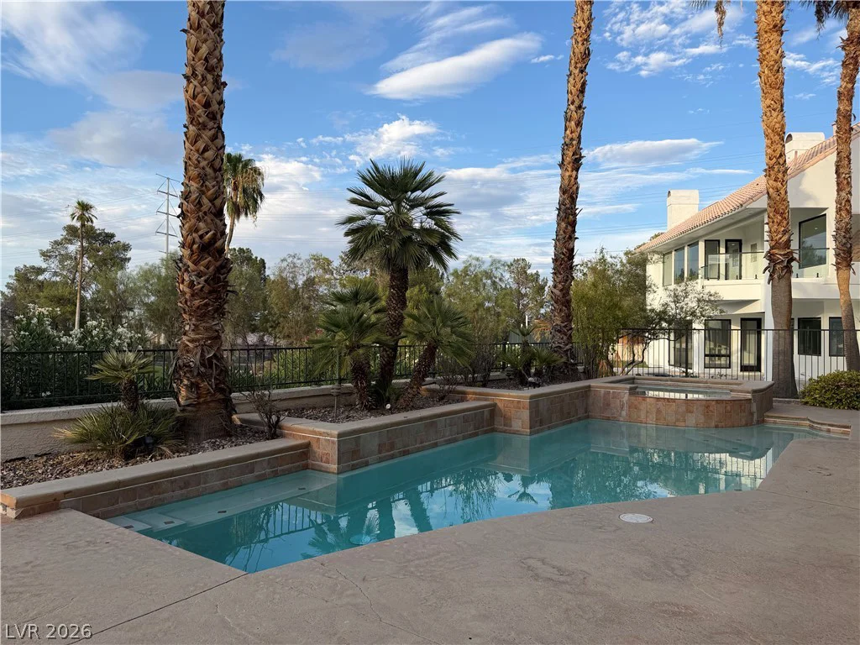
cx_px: 430
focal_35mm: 24
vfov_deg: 56.8
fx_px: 596
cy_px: 322
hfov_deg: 71.6
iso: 80
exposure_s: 1/1727
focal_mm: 6.76
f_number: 1.78
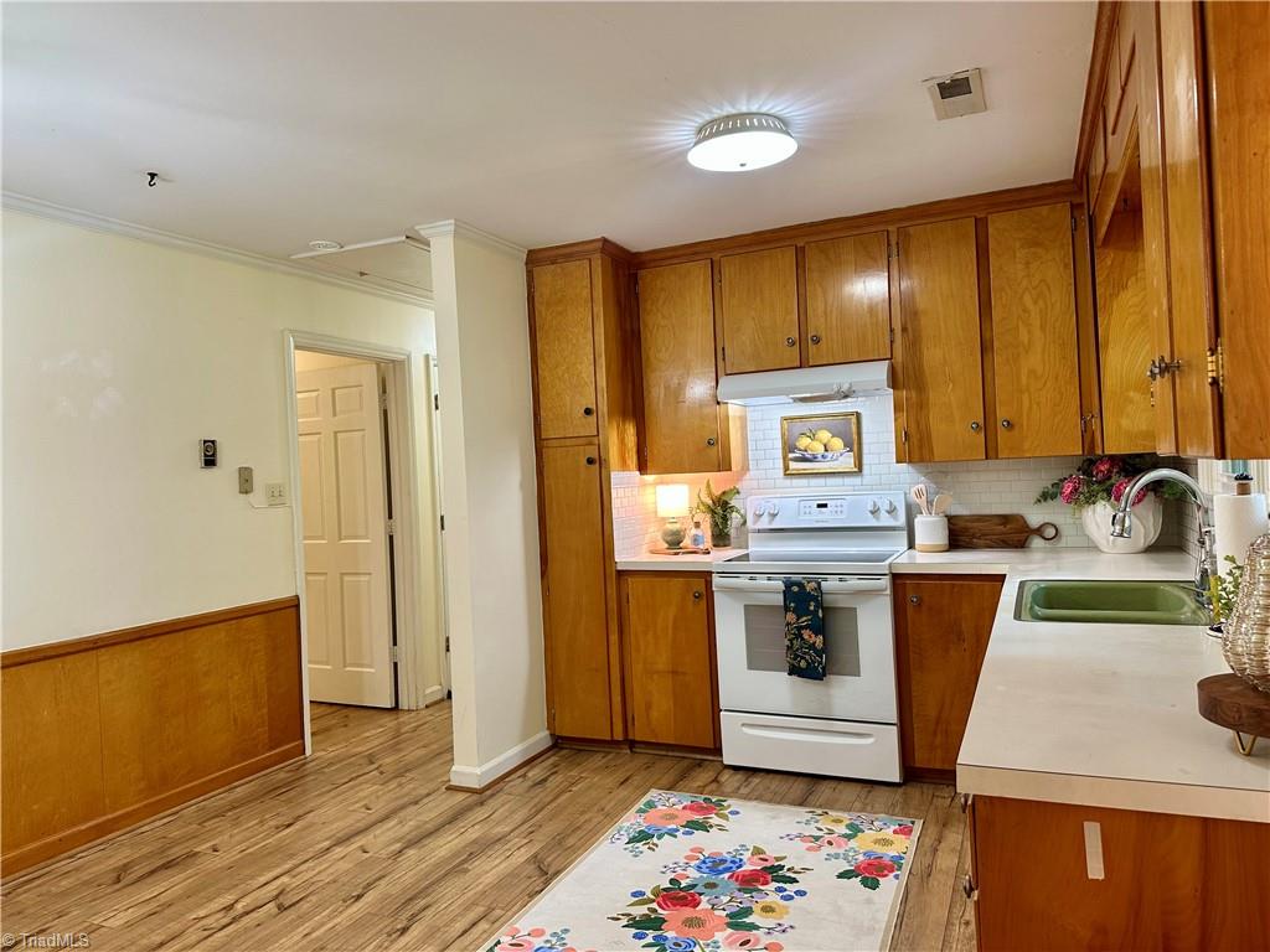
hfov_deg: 71.6
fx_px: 881
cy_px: 476
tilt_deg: +0.2
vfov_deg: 56.8
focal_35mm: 24
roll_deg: +2.4
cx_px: 635
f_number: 1.78
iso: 125
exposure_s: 1/60
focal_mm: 6.86
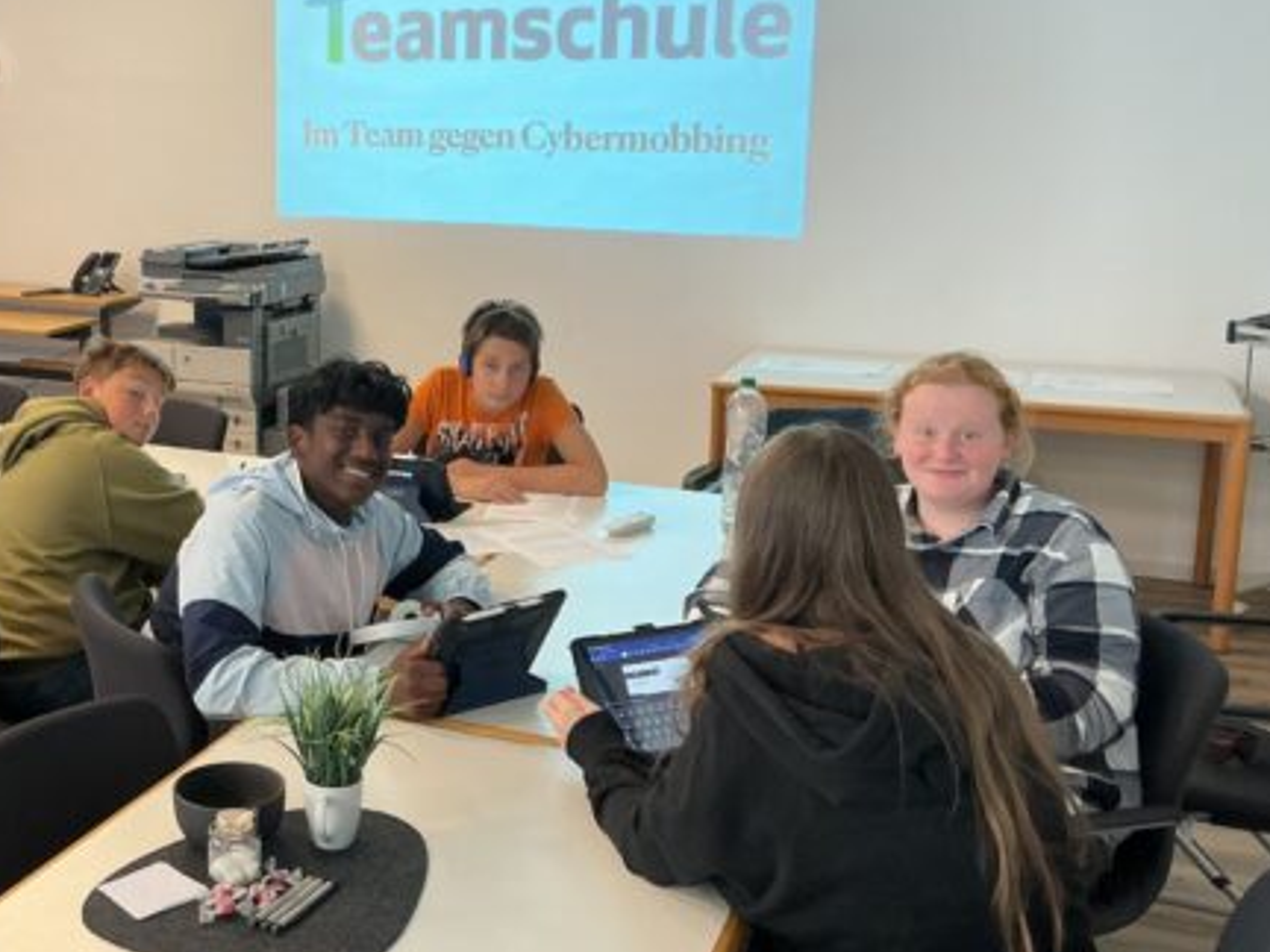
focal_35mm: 43
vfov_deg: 33.5
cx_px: 350
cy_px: 388
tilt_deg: -9.6
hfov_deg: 42.8
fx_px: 1578
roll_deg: -0.2
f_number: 1.8
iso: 80
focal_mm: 3
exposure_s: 1/60
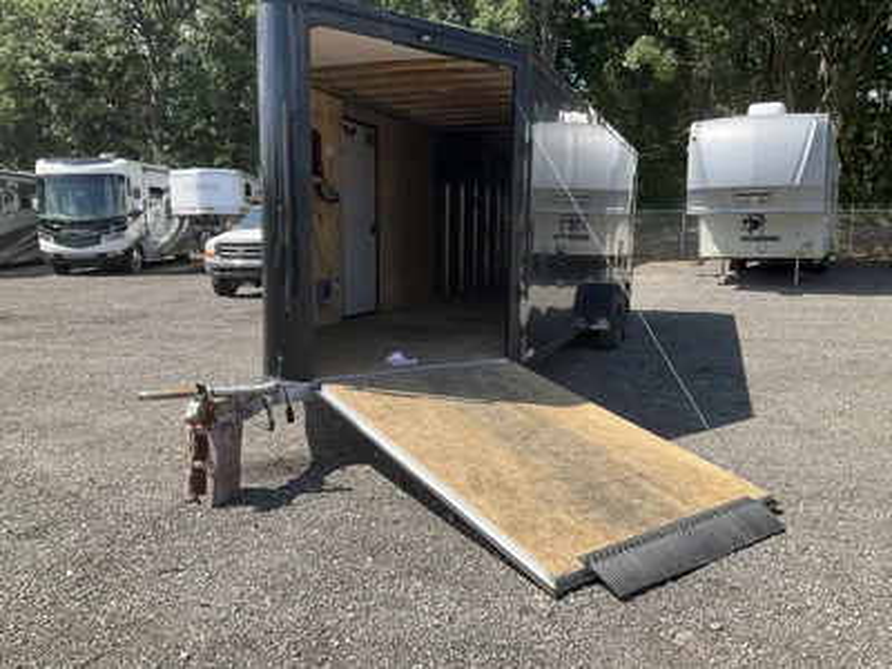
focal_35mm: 29
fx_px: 747
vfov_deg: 48.2
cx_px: 446
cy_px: 334
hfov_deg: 61.7
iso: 25
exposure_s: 1/1098
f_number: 1.8
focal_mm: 3
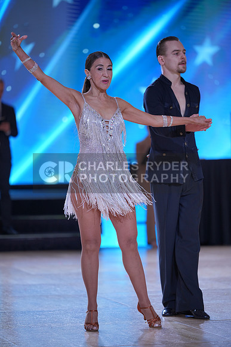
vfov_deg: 12.5
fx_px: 1577
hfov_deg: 8.4
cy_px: 174
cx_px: 116
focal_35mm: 164
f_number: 2.8
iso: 400
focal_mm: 164
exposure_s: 1/400
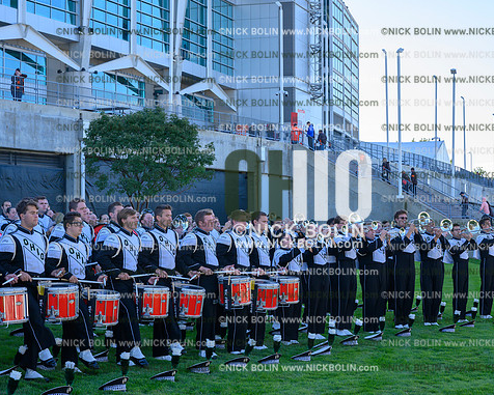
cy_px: 200
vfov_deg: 19.2
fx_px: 1170
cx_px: 298
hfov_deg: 23.8
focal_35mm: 80
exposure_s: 1/640
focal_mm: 70
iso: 800
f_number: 8
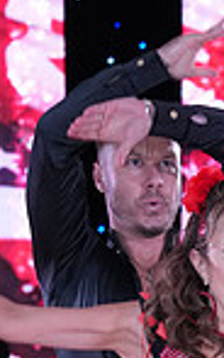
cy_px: 492
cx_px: 223
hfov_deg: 3.4
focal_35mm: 391
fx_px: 3815
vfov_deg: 5.3
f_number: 5
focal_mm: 97
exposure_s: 1/250
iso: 2500
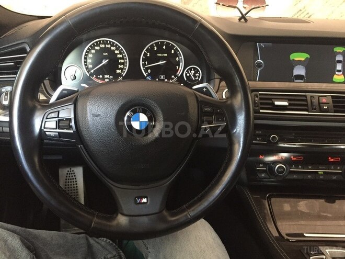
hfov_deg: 61.7
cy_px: 130
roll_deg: -3.7
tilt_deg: -23.9
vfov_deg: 48.2
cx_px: 172
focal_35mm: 29
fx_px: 289
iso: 250
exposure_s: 1/17
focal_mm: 4.15
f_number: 2.2
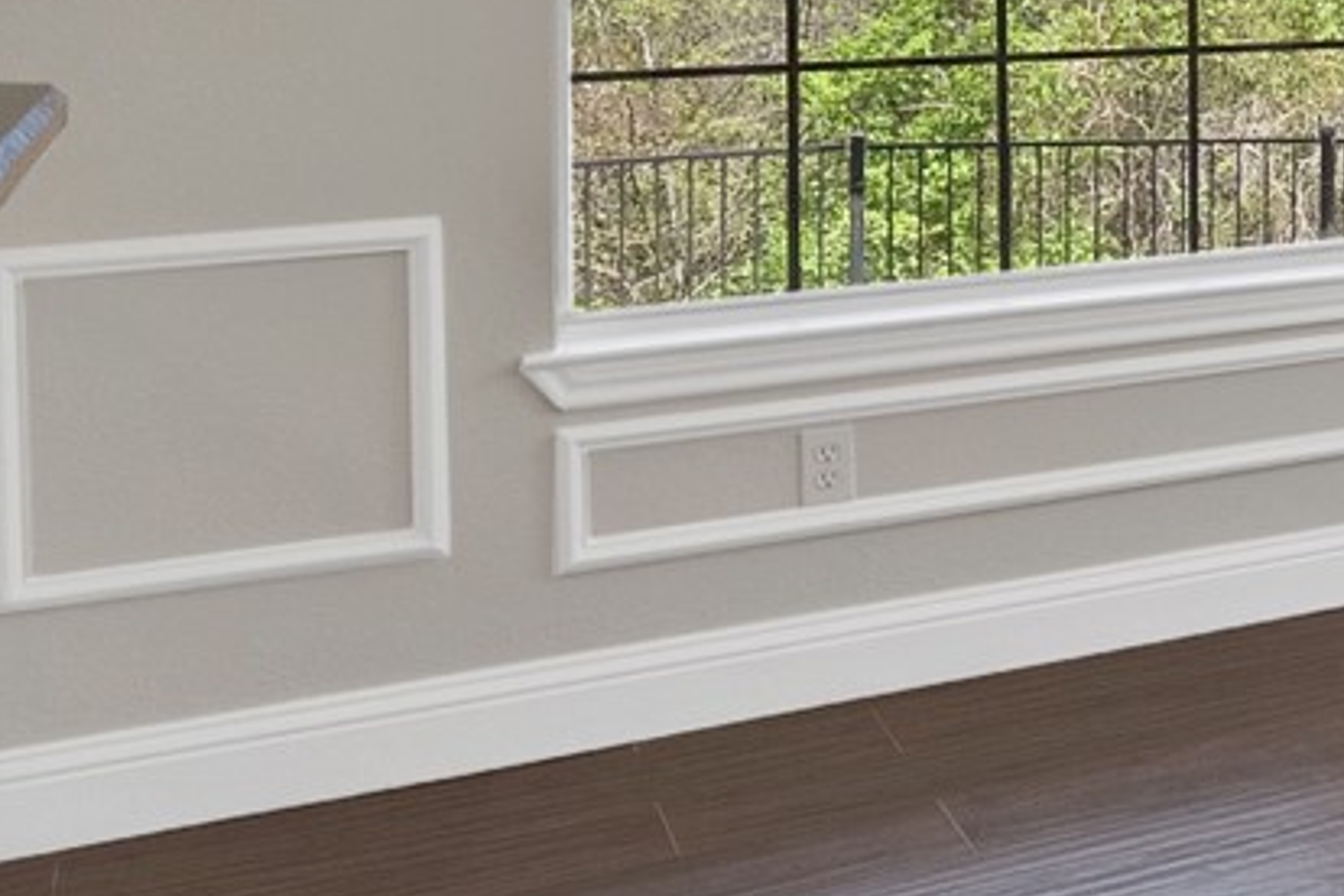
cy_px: -114
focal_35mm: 58
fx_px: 2165
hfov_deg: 22.8
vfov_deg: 22.0
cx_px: 2311
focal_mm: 12
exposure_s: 1/30
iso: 640
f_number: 9
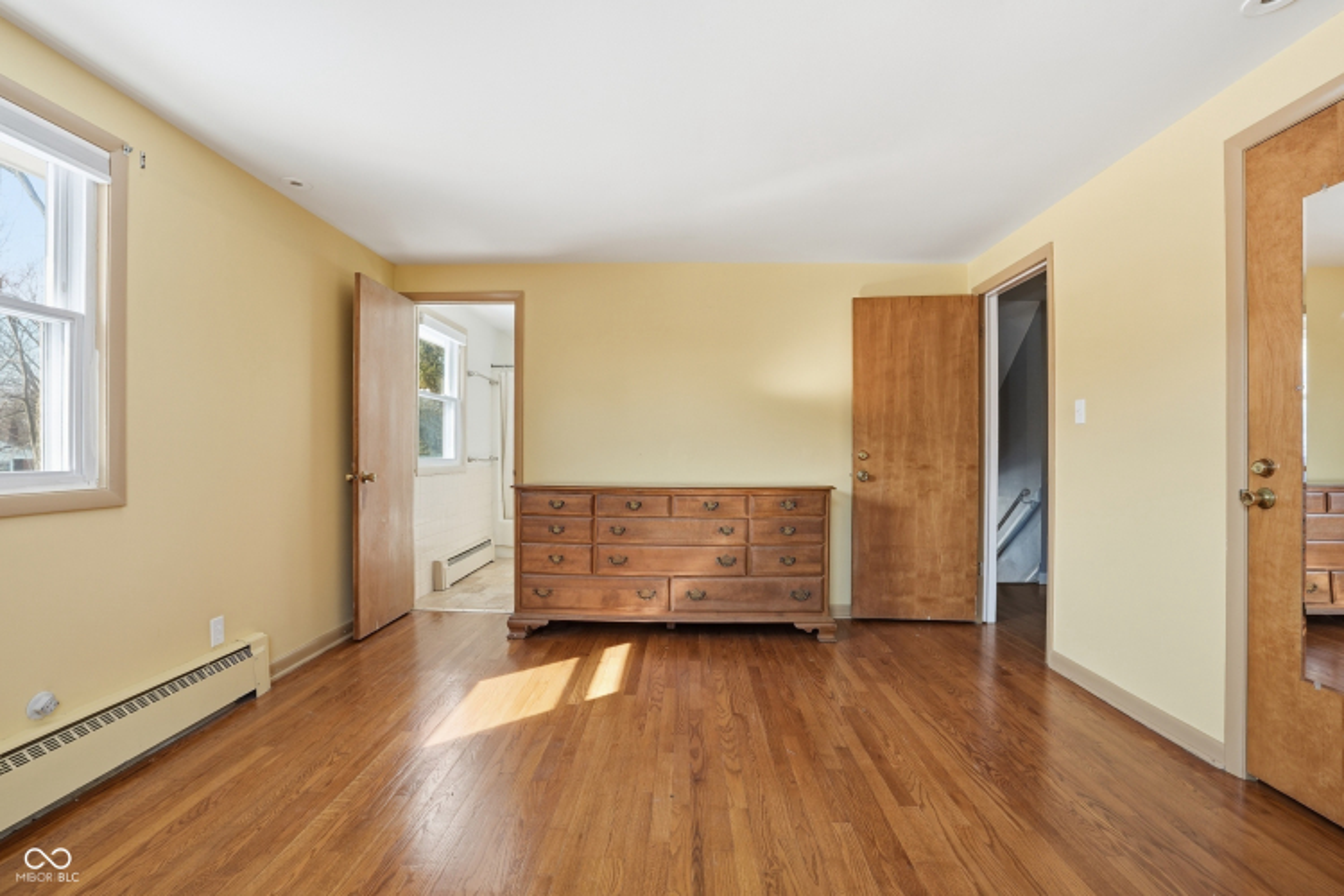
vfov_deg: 73.7
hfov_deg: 96.7
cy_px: 448
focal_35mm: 16
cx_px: 672
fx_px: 597
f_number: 8
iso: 250
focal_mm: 16
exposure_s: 1/125
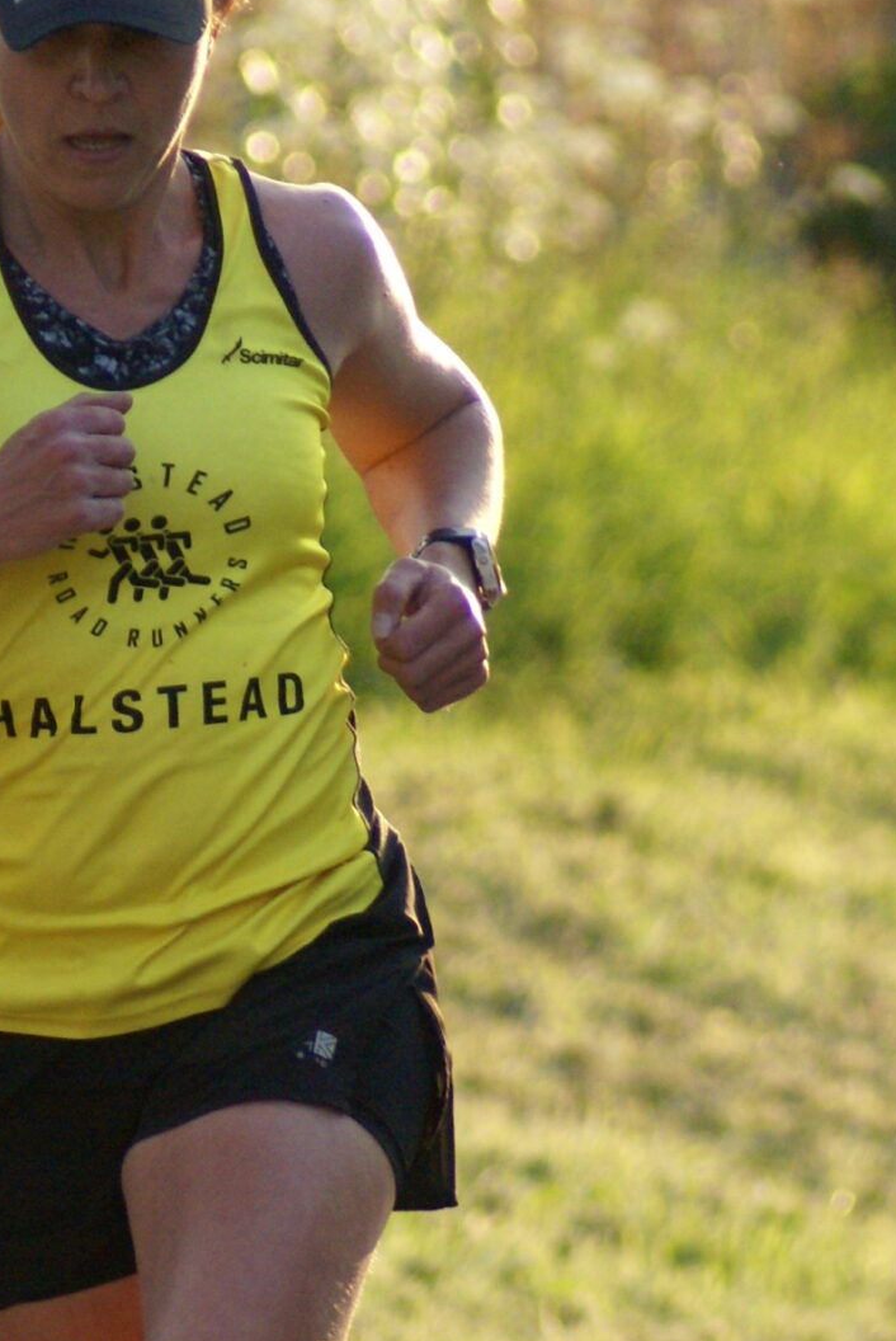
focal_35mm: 909
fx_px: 33867
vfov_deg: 2.3
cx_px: 60
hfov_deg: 1.5
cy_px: 926
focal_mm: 250
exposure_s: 1/500
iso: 640
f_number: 5.6
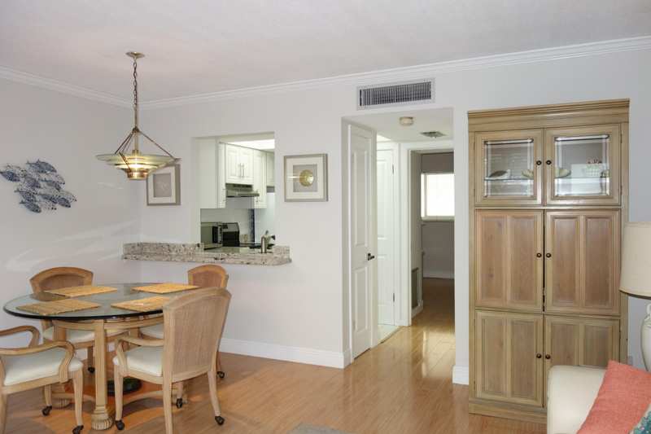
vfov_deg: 46.4
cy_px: 217
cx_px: 326
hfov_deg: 65.5
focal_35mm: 28
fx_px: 506
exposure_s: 1/50
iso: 125
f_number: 1.8
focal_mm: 10.4
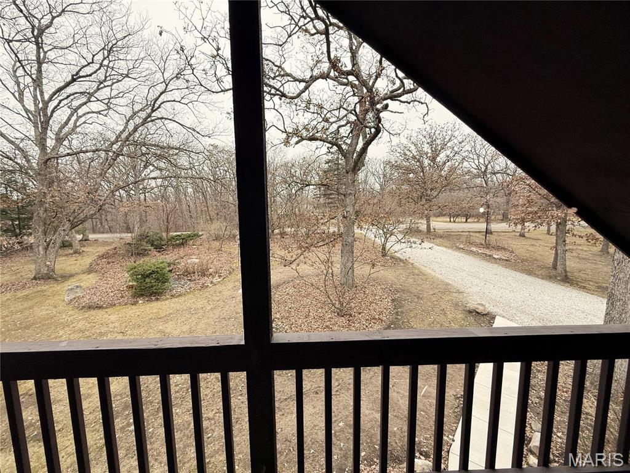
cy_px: 236
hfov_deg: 102.1
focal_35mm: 14
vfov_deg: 85.7
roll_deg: +0.6
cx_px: 315
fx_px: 255
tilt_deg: -6.5
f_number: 2.2
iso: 125
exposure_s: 1/99
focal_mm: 2.22
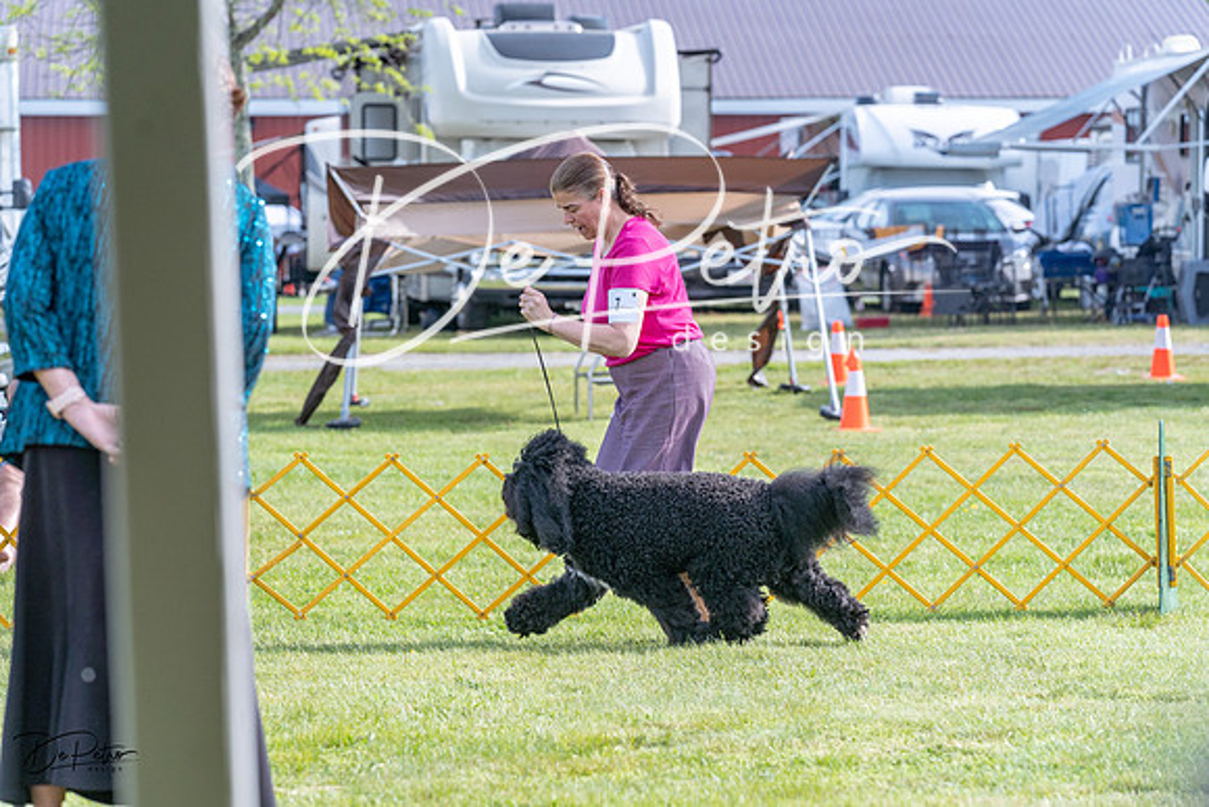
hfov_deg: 14.0
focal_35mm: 147
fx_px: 4938
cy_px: 404
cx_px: 604
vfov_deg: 9.3
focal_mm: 147
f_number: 5.6
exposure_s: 1/1250
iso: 500
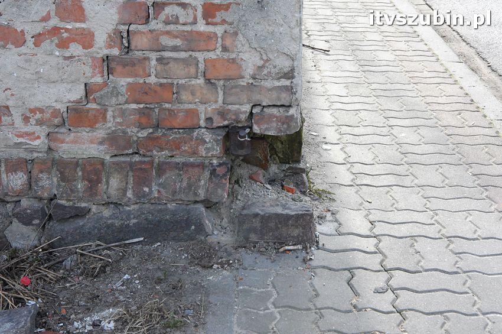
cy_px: 167
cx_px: 251
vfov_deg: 20.6
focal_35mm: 66
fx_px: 919
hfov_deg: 30.5
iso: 1000
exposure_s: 1/400
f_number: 10
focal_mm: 44
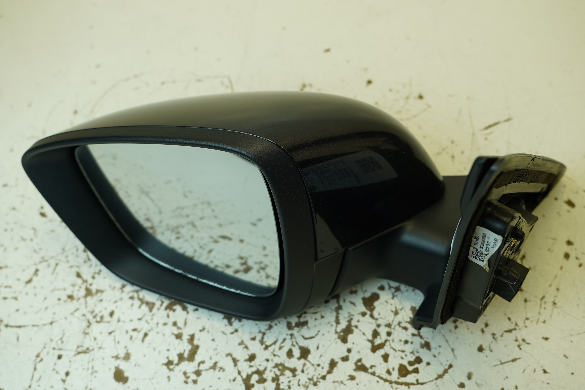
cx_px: 292
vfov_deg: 36.9
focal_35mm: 36
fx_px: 585
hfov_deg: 53.1
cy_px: 195
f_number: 4.5
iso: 100
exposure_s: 1/80
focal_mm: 24
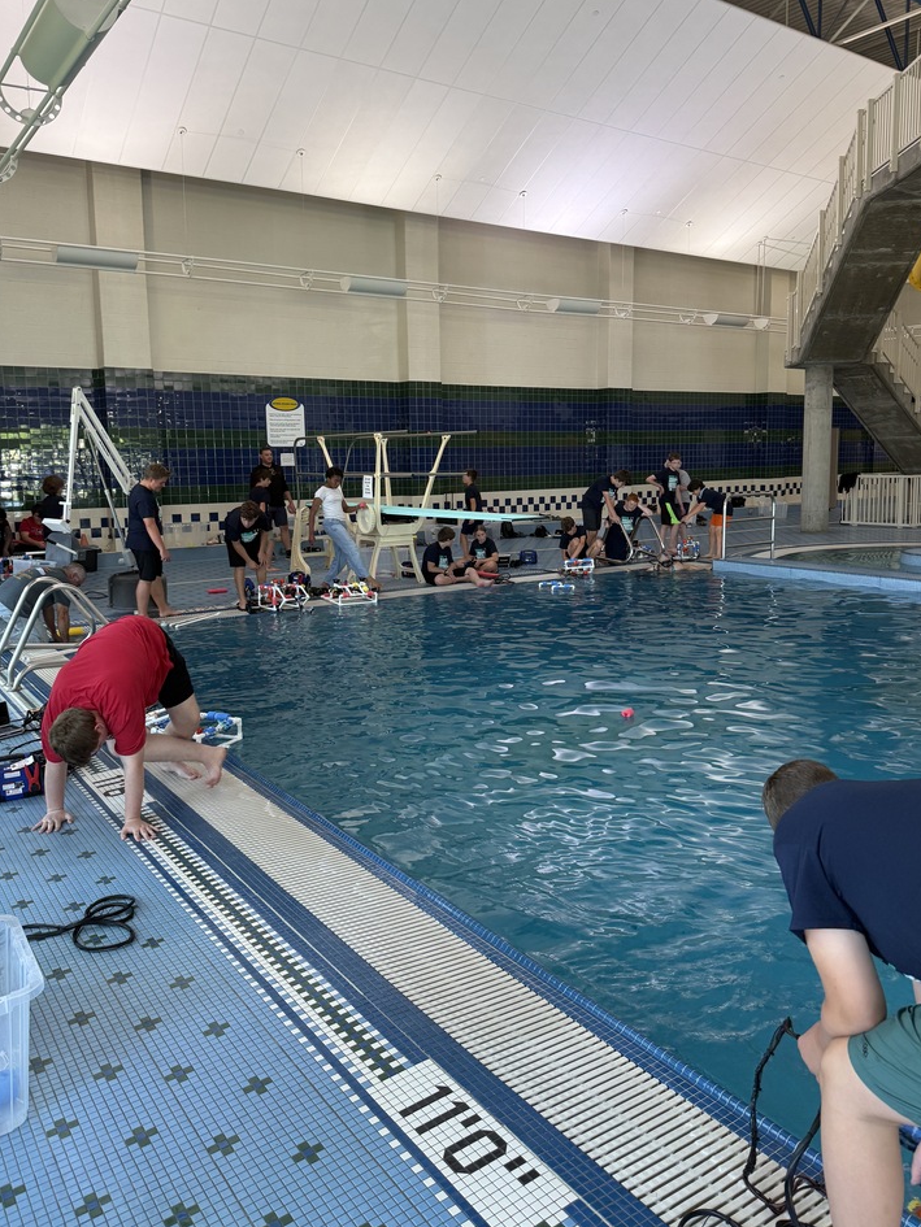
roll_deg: +0.1
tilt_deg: -6.6
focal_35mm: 26
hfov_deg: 53.1
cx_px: 473
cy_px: 574
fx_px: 922
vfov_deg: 67.2
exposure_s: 1/60
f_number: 1.78
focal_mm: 6.76
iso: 100
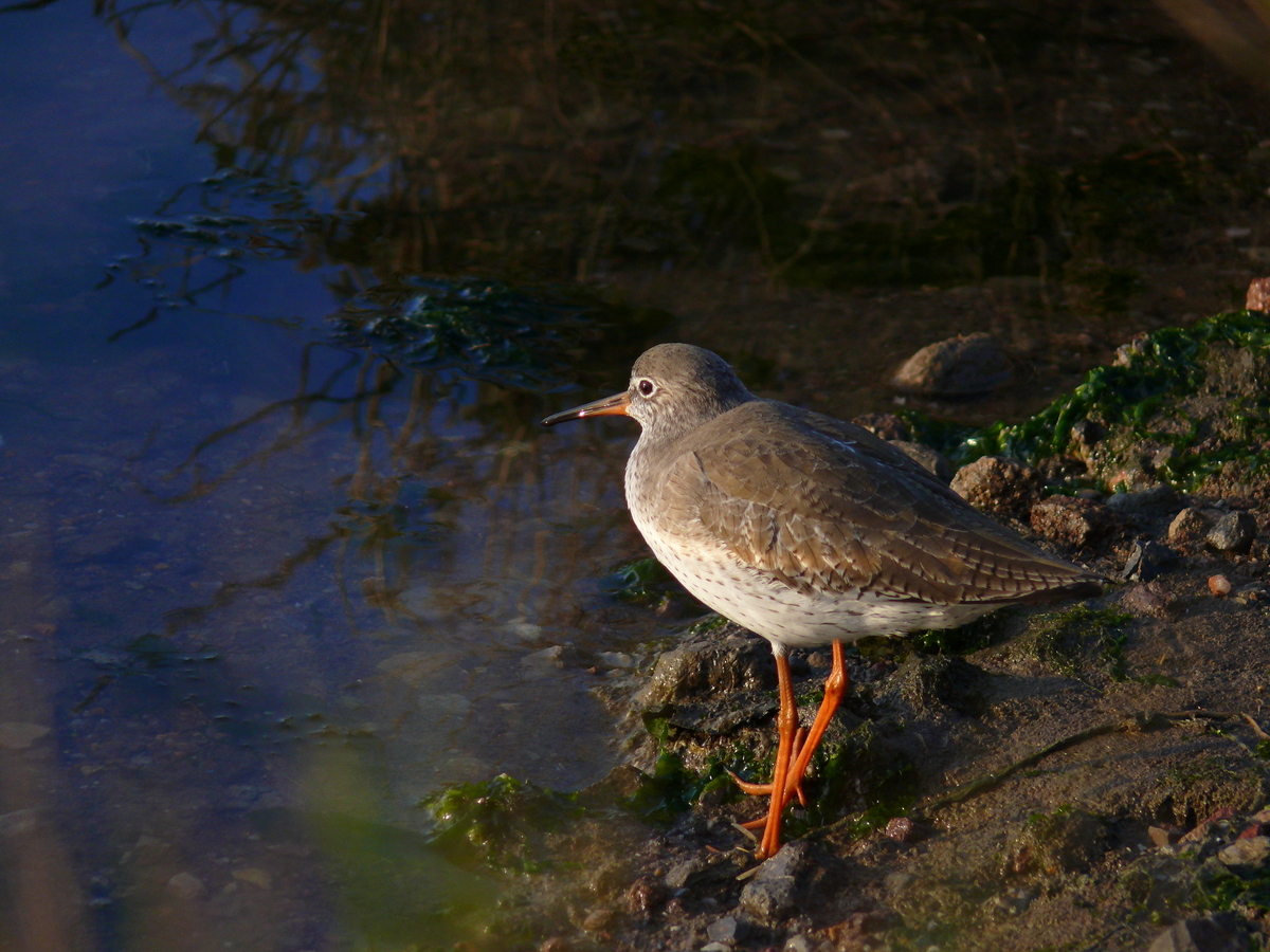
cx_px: 635
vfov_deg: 3.5
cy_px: 476
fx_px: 15409
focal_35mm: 420
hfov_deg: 4.7
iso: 100
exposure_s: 1/500
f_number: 3.7
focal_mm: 88.8
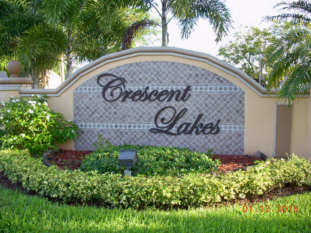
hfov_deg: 49.0
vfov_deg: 37.7
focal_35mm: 38
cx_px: 156
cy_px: 116
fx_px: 341
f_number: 3.3
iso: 100
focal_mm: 6.3
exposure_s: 1/125
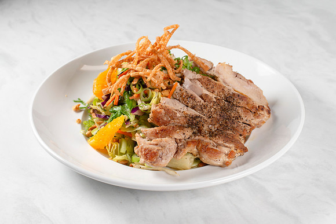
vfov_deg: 21.3
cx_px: 181
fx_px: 595
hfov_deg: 31.5
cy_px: 107
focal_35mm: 64
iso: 250
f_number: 8
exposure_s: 1/200
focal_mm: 50
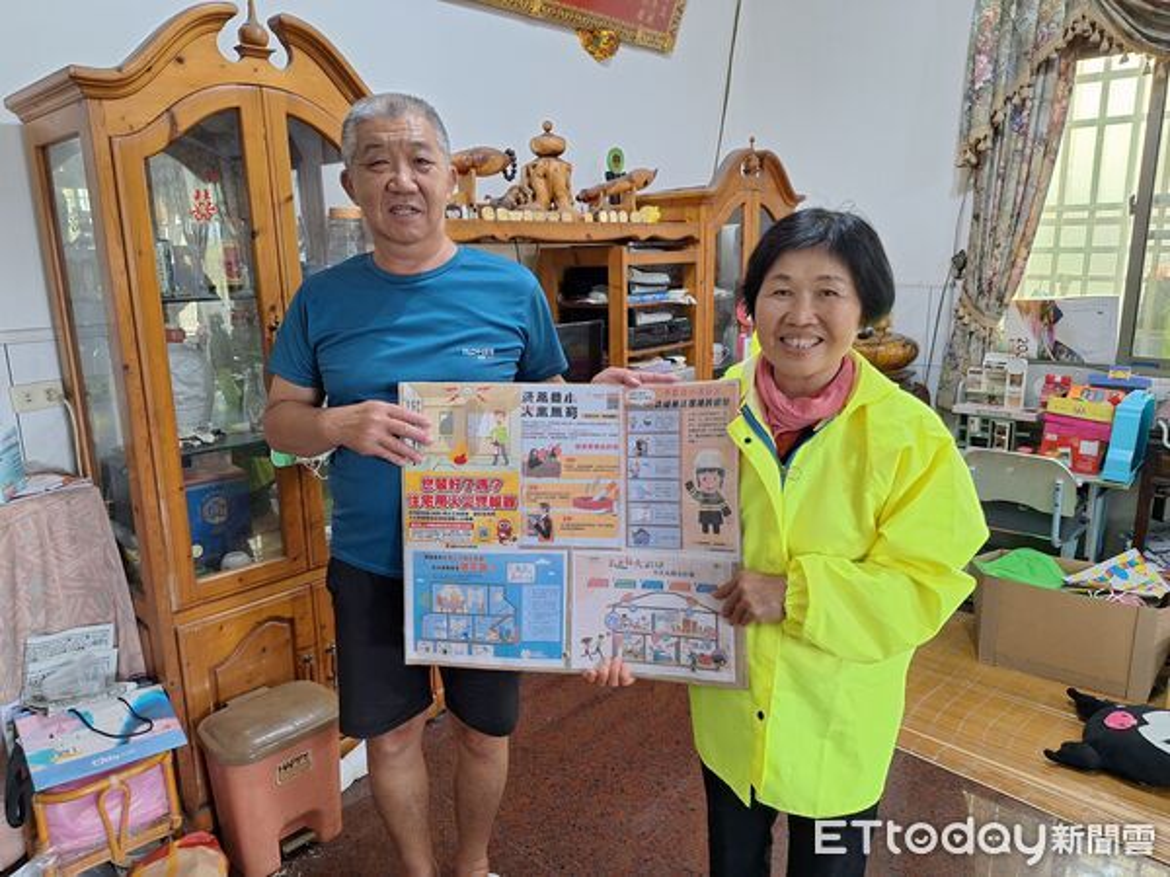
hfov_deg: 73.9
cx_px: 585
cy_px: 438
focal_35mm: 23
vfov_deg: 58.9
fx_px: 777
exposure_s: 1/40
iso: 200
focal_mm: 5.54
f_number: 1.8
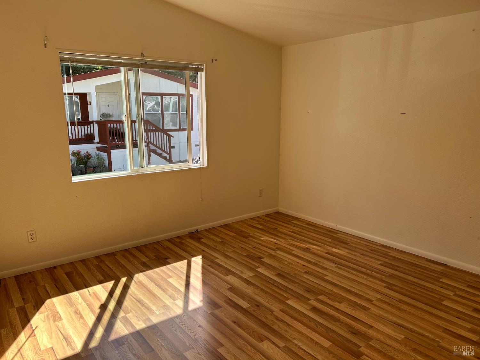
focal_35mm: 26
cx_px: 240
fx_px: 361
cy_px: 180
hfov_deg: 67.3
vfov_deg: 53.1
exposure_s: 1/563
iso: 50
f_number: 1.5
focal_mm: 5.7
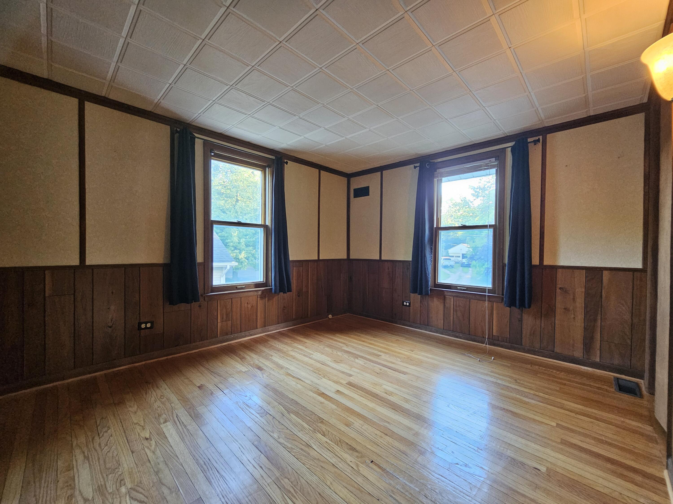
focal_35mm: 13
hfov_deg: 106.2
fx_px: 253
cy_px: 252
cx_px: 336
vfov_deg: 89.9
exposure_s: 1/30
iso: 400
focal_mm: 2.2
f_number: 2.2
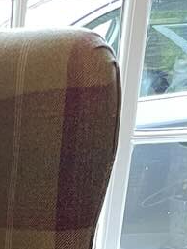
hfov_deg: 10.1
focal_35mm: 134
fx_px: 966
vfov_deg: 12.4
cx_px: -214
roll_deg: +2.6
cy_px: 543
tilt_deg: -27.7
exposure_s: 1/50
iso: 160
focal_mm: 4.2
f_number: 1.6
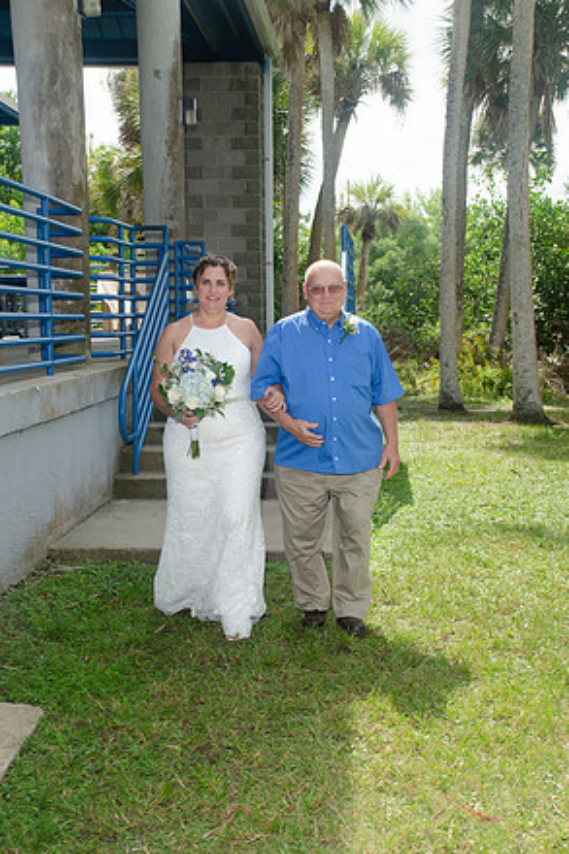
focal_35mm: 49
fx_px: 1163
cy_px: 431
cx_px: 282
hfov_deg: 27.5
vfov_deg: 40.4
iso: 100
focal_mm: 32
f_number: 7.1
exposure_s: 1/250
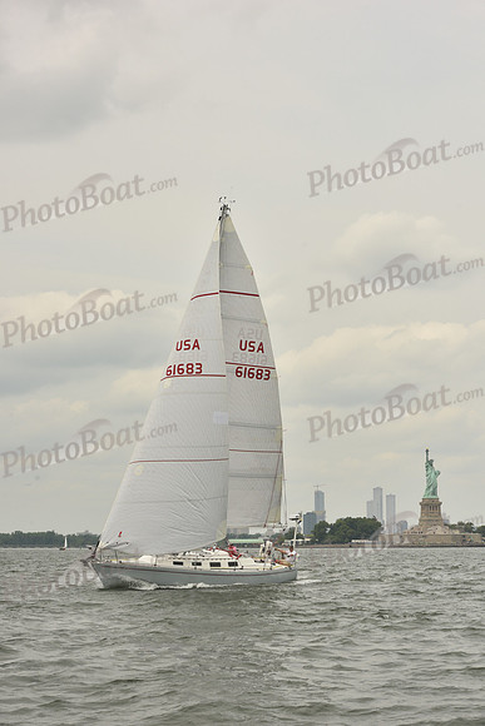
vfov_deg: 28.8
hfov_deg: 19.5
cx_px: 242
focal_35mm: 70
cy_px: 363
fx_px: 1414
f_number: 10
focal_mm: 70
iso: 250
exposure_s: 1/640
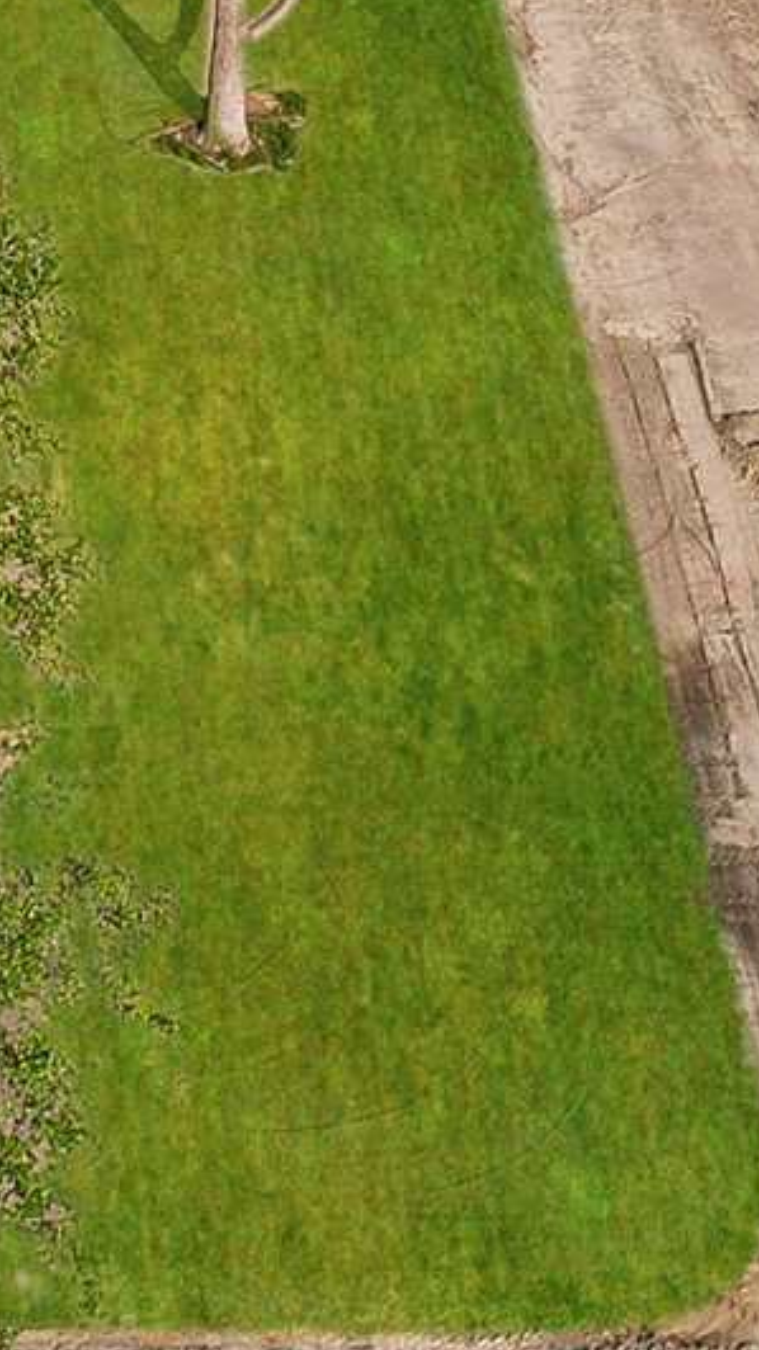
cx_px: -185
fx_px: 4762
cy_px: -1205
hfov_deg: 9.0
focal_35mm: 133
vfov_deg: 14.0
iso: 100
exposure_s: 1/640
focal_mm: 8.38
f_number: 2.8
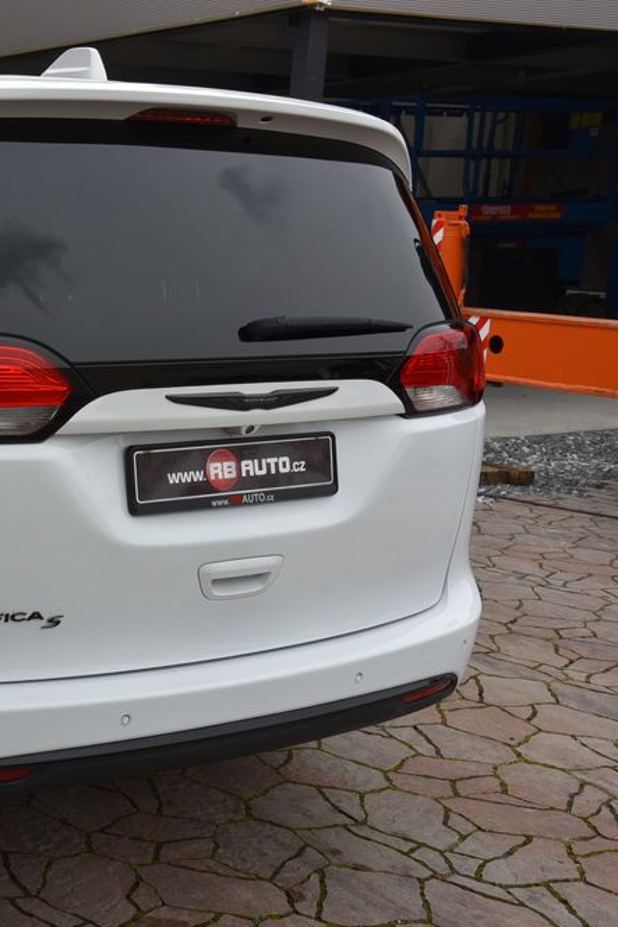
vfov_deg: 36.9
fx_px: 1390
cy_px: 470
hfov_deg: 23.4
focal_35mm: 54
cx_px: -81
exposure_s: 1/400
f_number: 10
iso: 500
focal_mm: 35
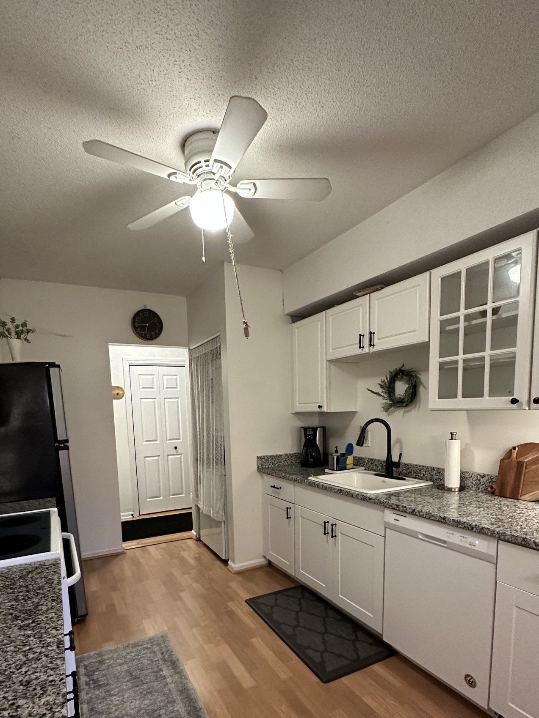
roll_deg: +1.0
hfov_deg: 68.6
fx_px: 395
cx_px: 253
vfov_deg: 82.7
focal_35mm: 19
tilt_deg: -8.4
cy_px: 459
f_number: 2.2
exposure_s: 1/60
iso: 400
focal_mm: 2.22
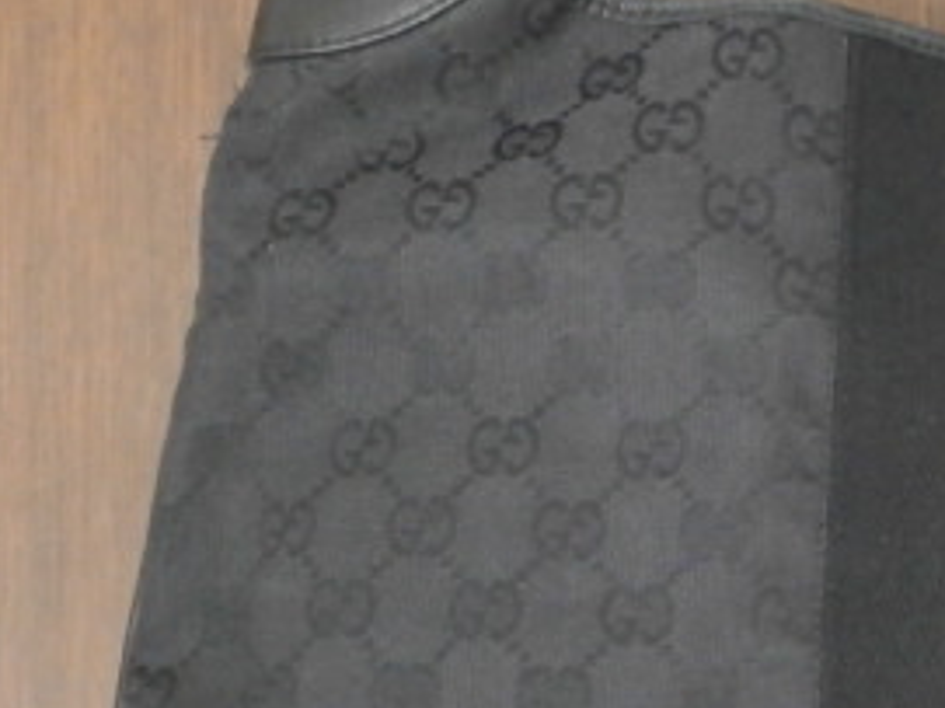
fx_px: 3029
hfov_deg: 17.2
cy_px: 412
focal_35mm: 111
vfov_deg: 13.3
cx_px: 1015
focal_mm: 8.3
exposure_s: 1/40
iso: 800
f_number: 3.4
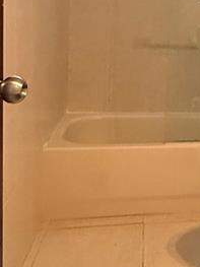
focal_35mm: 64
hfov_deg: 20.4
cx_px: 278
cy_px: 56
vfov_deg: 29.6
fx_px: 493
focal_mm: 2.22
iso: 640
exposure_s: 1/60
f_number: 2.2
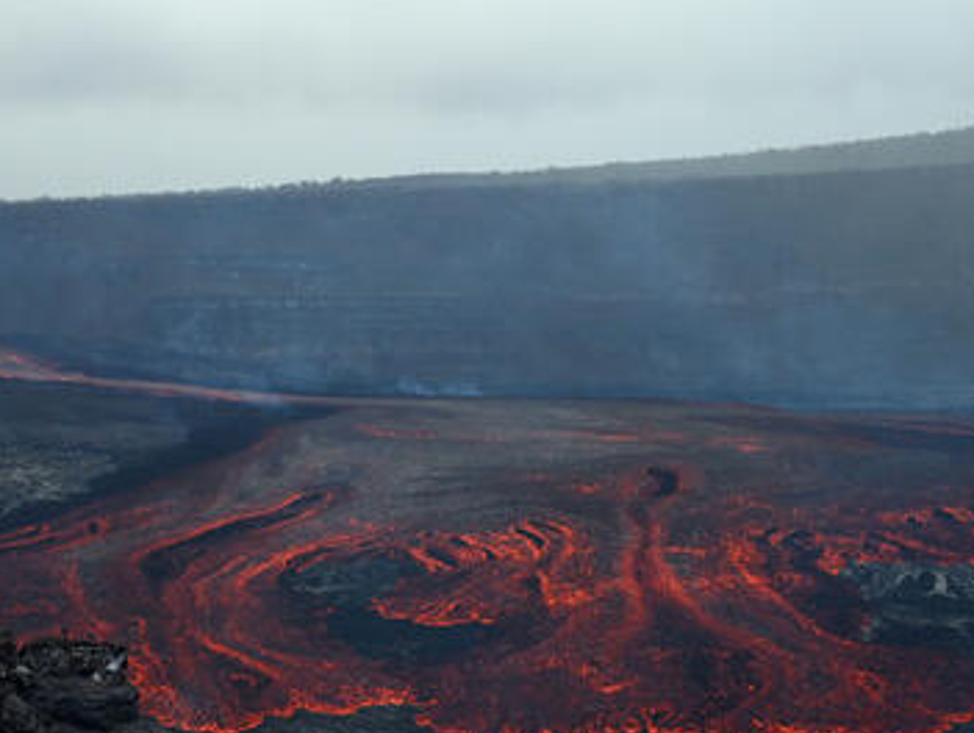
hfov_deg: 23.6
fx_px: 2310
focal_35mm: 82
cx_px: 250
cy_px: 285
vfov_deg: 18.0
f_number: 5.6
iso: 220
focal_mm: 50
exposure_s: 1/250
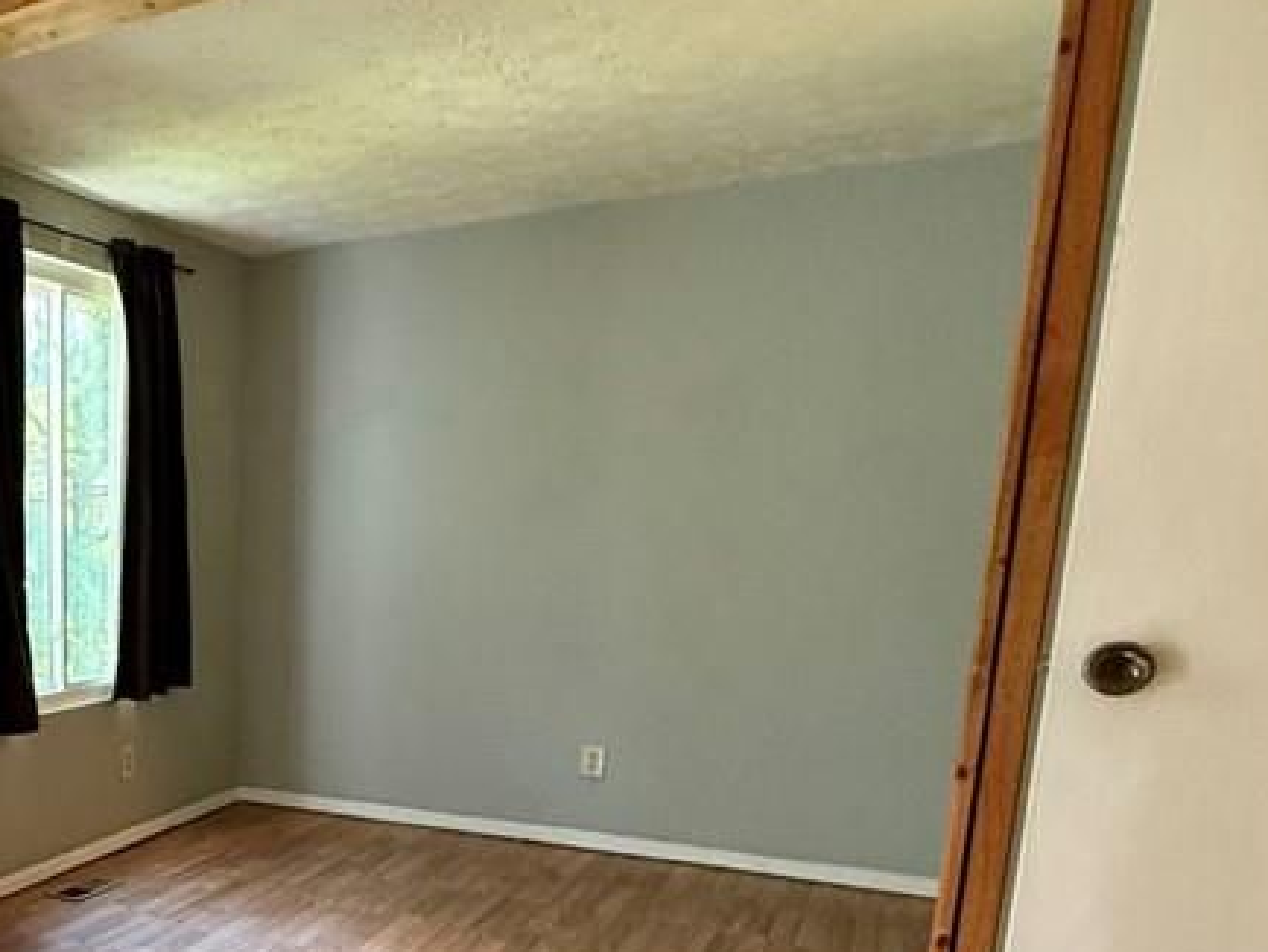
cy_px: 759
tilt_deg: -10.0
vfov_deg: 41.2
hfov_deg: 47.3
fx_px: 1209
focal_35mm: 33
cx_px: 38
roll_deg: +0.2
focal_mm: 2.22
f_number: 2.2
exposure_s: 1/60
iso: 400
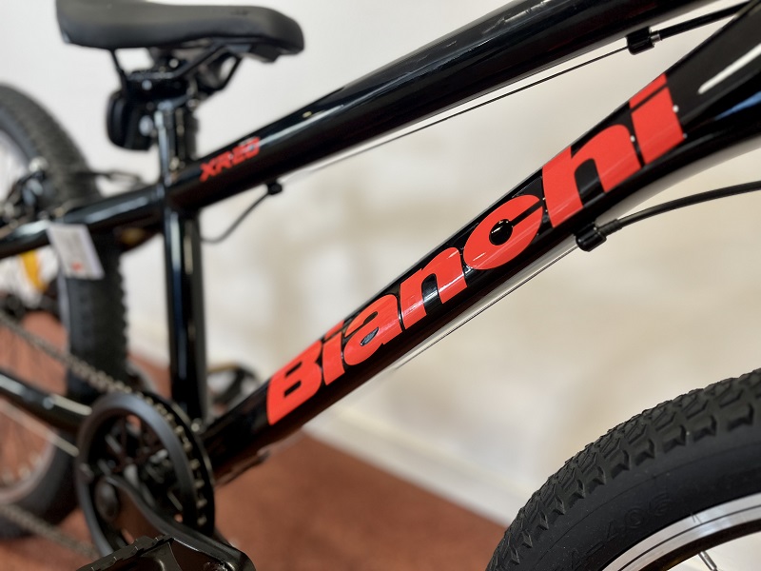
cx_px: 380
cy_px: 286
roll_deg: -7.1
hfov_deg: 67.3
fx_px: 572
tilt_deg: -20.6
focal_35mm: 26
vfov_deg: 53.1
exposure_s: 1/50
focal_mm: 5.1
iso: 100
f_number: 1.6
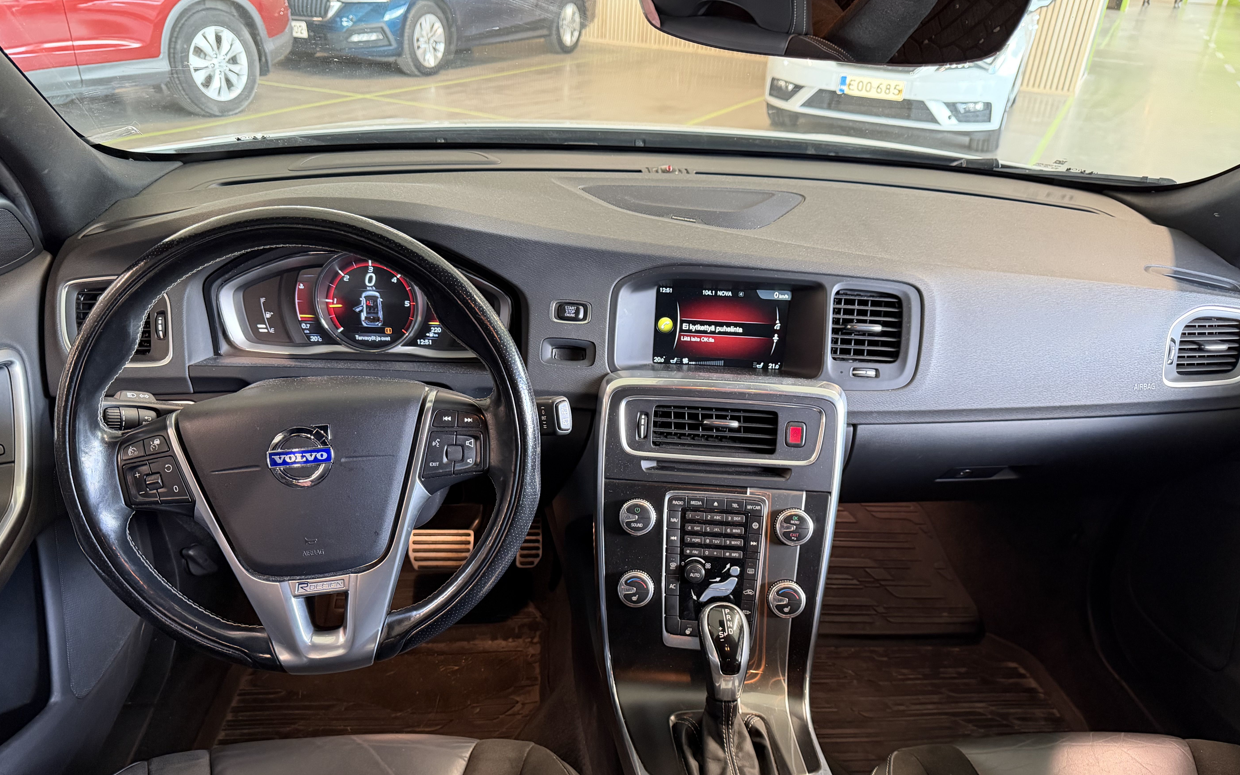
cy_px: 469
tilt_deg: -31.6
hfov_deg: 70.4
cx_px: 615
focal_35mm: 26
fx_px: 879
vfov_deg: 47.3
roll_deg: -3.9
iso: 640
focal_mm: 6.76
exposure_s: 1/60
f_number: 1.78
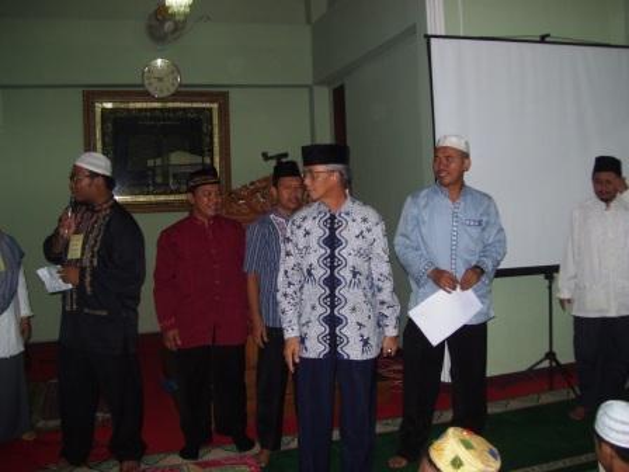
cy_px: 236
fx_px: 654
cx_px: 314
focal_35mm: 36
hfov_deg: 51.4
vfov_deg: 39.7
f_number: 2.7
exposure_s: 1/60
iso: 100
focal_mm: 6
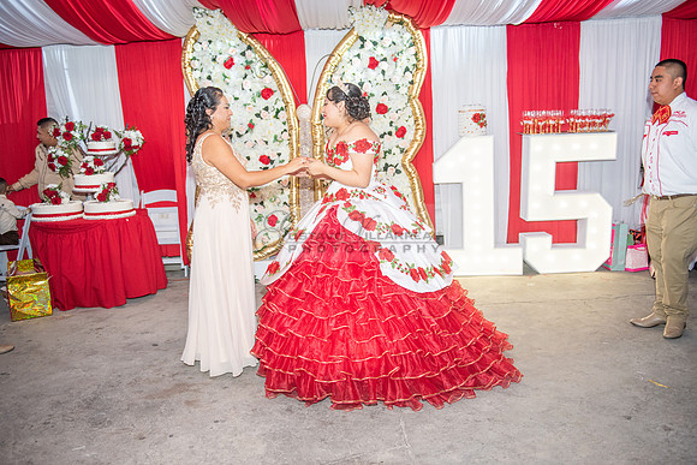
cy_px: 232
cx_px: 348
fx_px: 600
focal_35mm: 31
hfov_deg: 60.3
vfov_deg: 42.3
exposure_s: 1/160
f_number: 3.2
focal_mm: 31
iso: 800
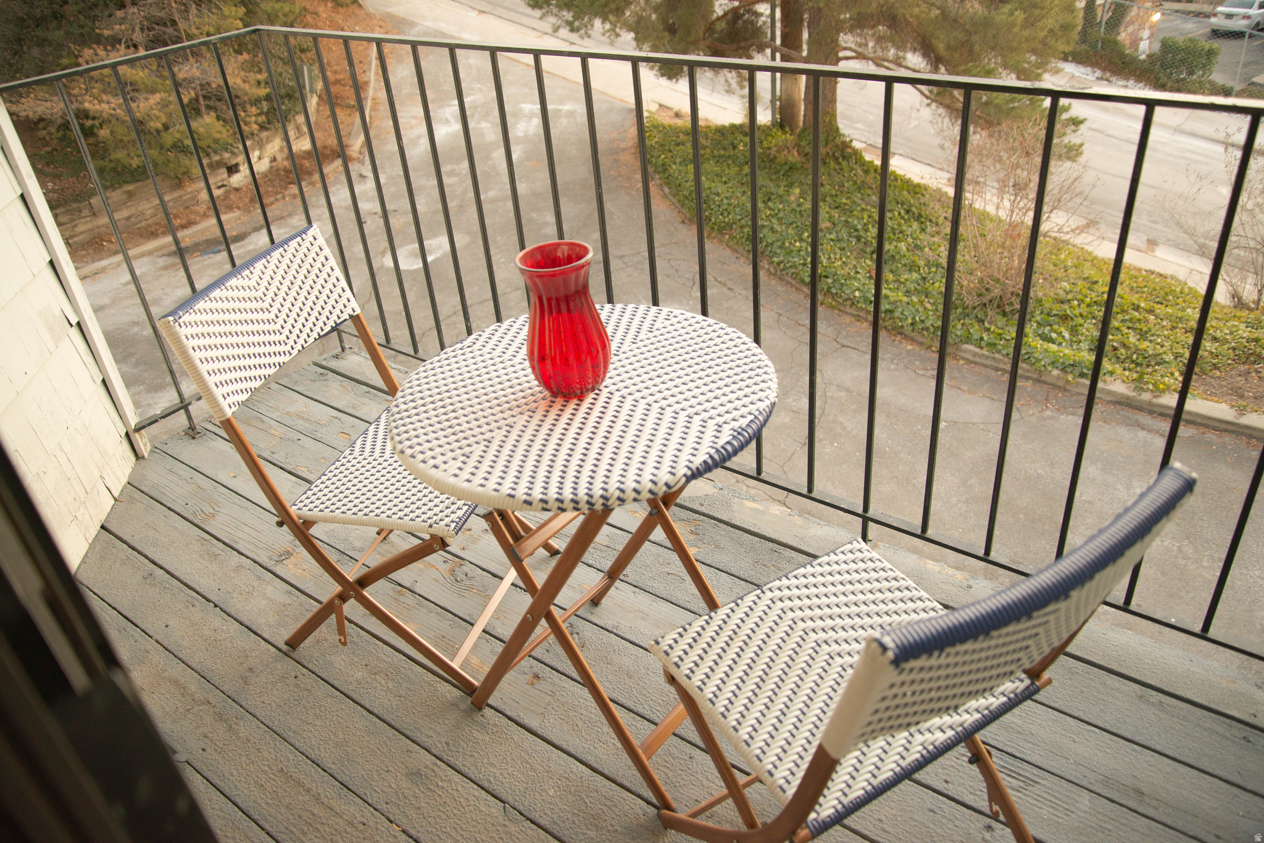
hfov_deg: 65.5
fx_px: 983
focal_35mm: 28
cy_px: 422
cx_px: 632
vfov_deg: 46.4
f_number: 4
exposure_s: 1/100
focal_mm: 28
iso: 560
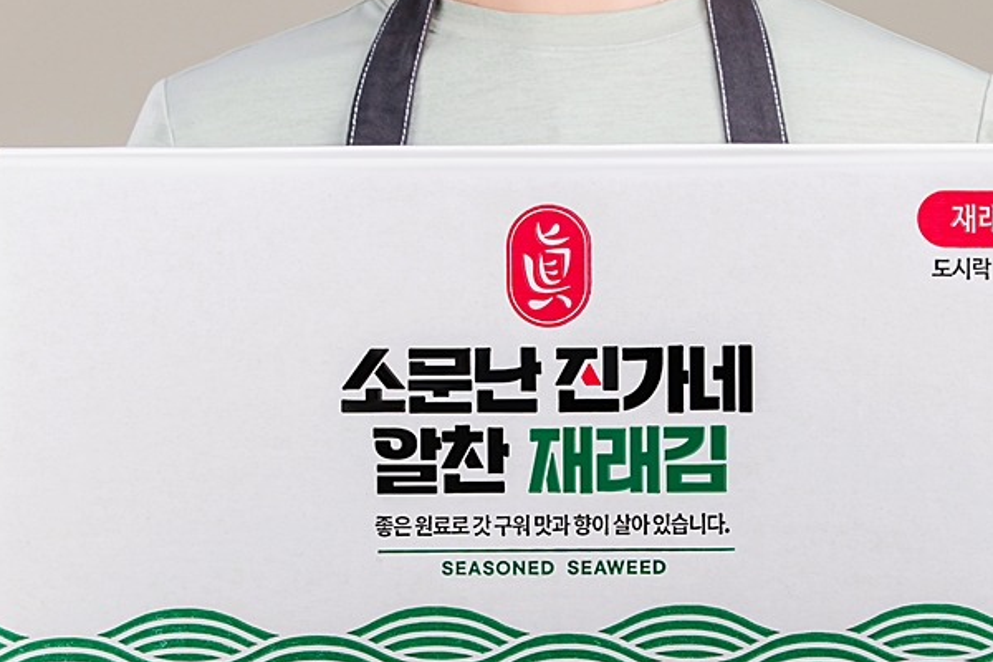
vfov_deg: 8.1
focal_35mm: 170
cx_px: 563
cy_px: 468
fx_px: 4689
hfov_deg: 12.1
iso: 200
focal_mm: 85
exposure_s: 1/125
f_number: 9
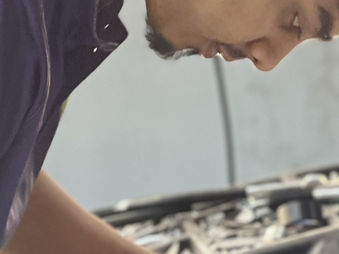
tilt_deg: -10.5
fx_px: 2918
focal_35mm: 298
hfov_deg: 6.6
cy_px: 330
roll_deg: -0.6
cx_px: 102
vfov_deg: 5.0
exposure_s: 1/40
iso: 160
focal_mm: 9
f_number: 2.8
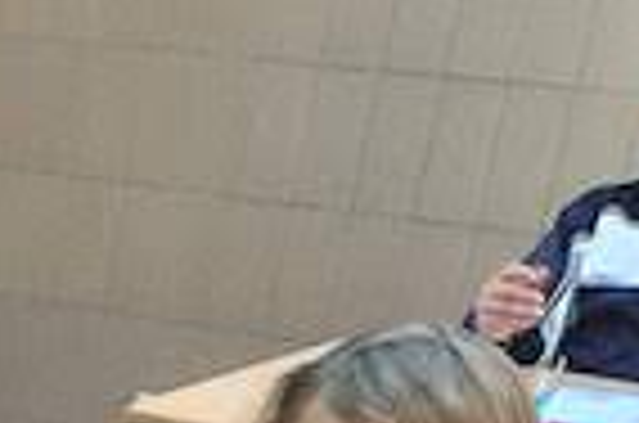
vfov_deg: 7.9
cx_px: -760
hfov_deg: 12.0
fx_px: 2603
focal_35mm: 147
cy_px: 1310
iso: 400
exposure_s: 1/33
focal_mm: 4.6
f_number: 2
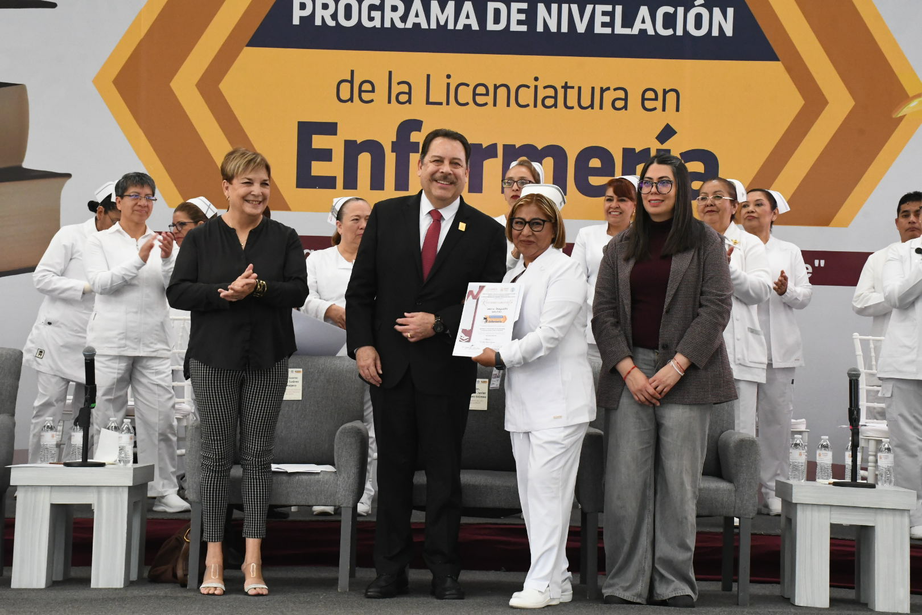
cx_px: 461
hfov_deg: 27.0
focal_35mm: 75
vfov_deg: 18.2
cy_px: 308
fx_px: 1921
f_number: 13
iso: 4000
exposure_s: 1/125
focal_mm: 50
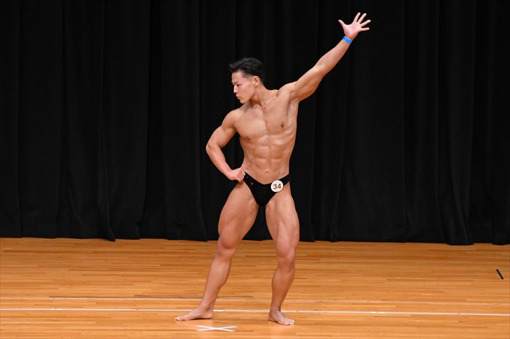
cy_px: 170
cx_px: 255
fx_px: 3823
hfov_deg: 7.6
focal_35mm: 270
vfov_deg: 5.1
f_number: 5.6
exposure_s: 1/400
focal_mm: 180
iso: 3200
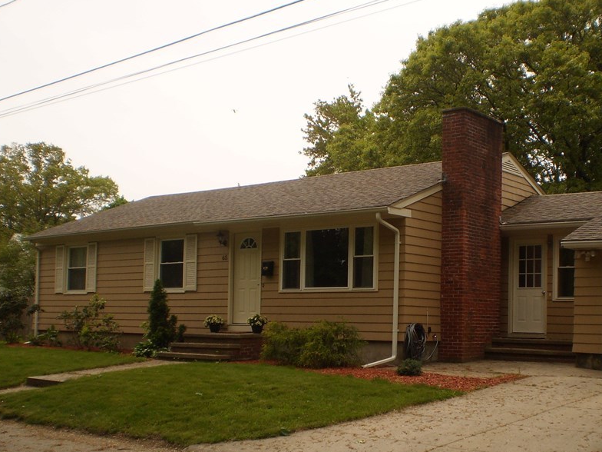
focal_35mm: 47
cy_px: 279
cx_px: 382
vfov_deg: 30.8
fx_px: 817
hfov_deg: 40.1
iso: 64
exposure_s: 1/500
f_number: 4.6
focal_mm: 6.3
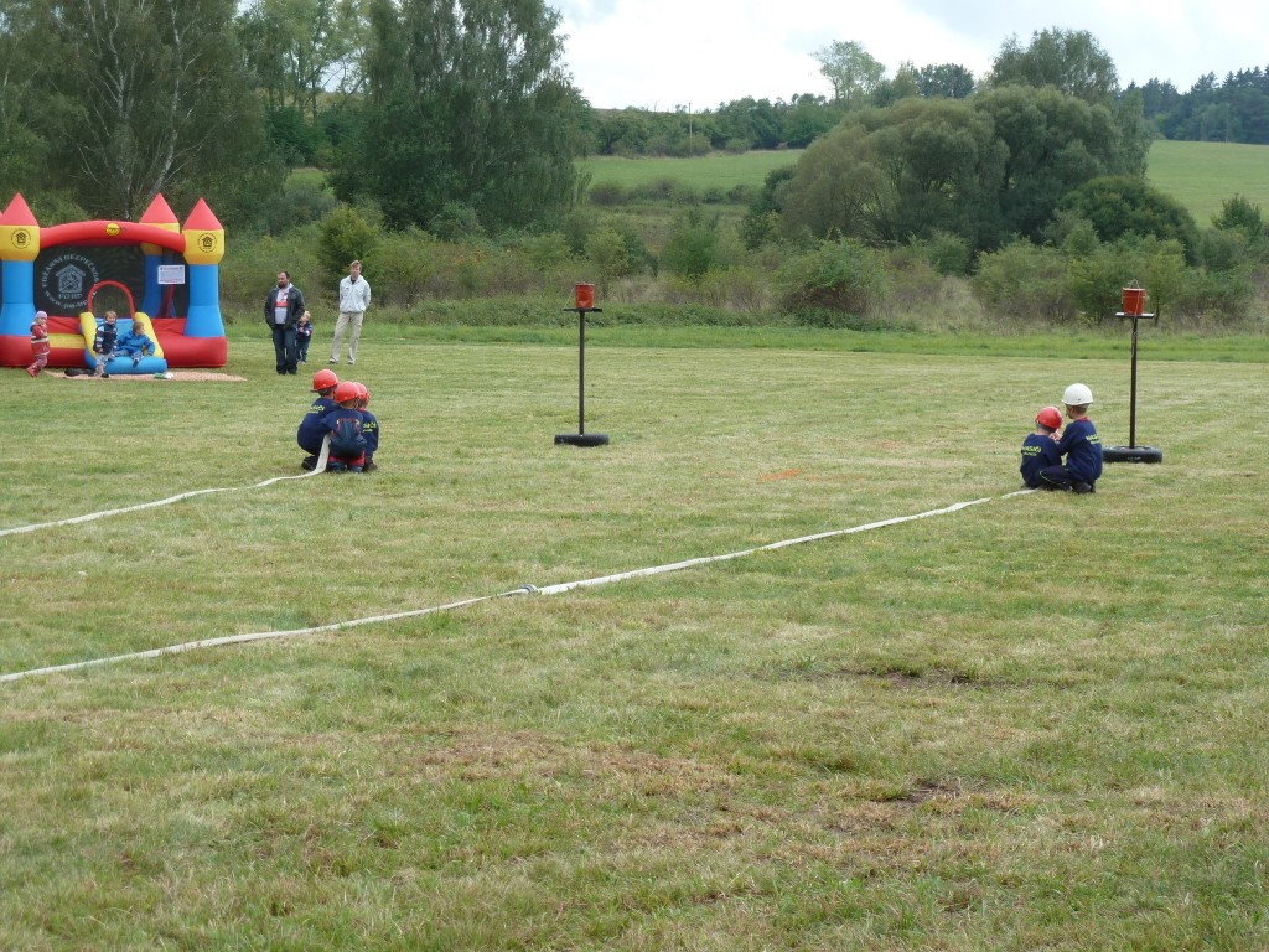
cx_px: 634
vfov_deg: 18.9
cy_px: 476
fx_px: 2859
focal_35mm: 78
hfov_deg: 25.0
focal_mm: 12.8
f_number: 4.2
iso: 80
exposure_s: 1/125
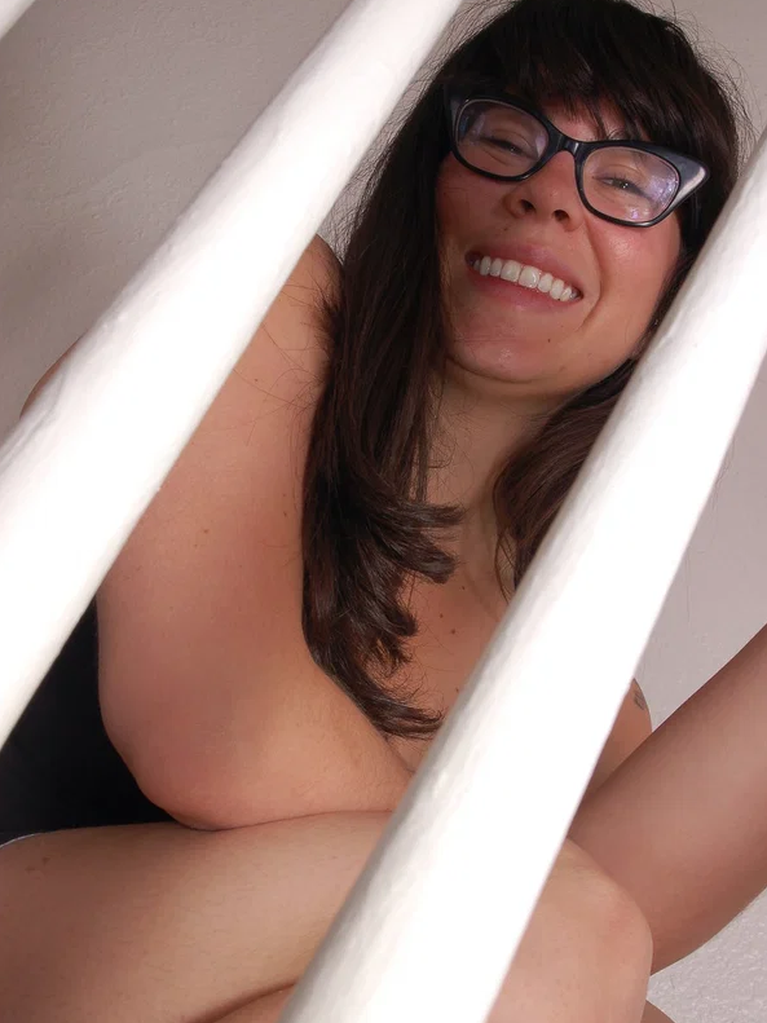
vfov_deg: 41.2
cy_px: 533
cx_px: 382
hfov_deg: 31.5
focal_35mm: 46
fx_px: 1359
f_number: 16
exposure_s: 1/250
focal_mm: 28
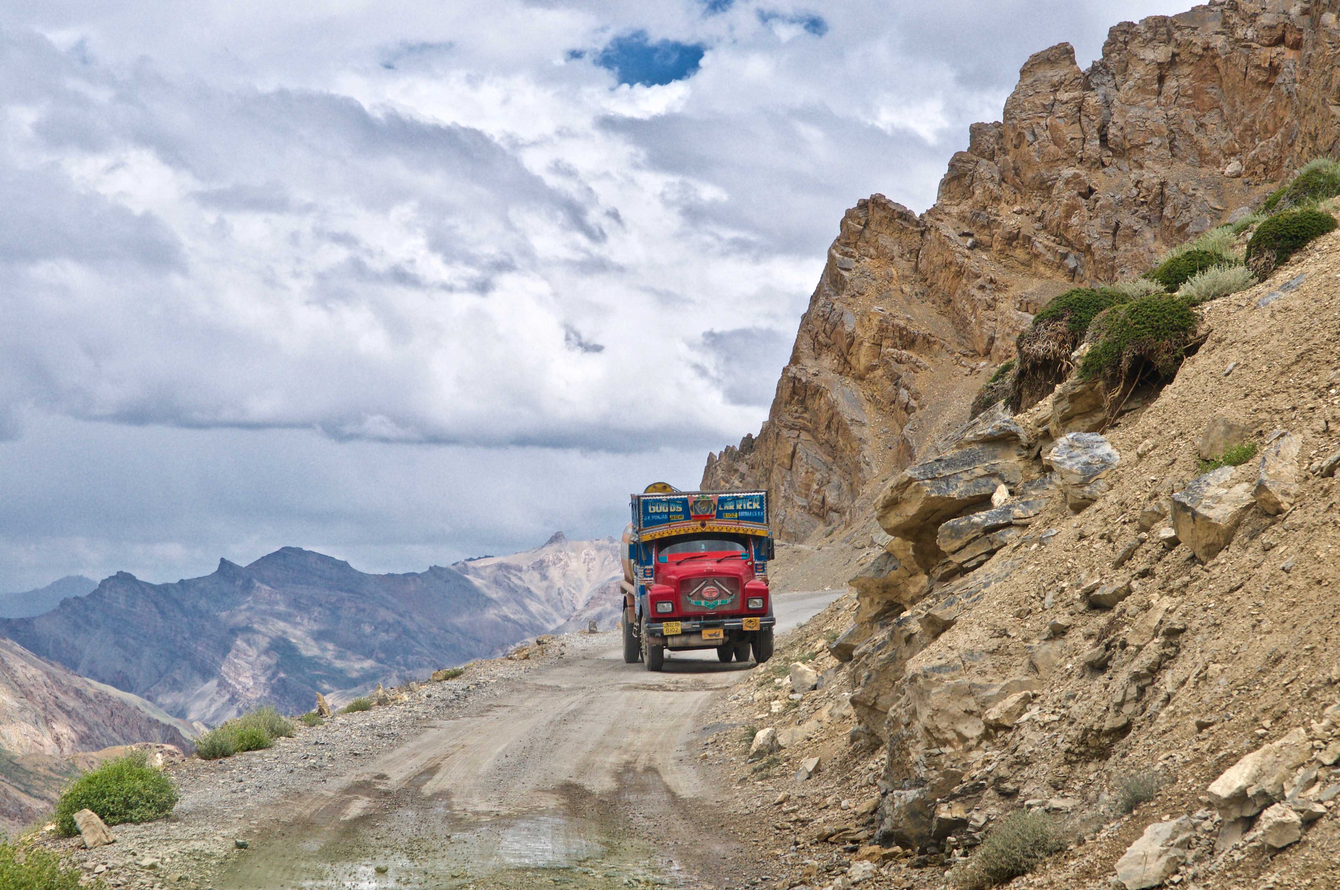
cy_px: 445
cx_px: 670
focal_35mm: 82
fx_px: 3067
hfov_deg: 24.6
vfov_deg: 16.5
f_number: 8
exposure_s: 1/1000
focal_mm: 55
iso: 200
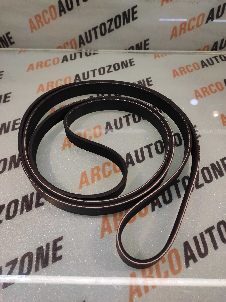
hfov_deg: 74.7
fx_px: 148
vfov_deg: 91.1
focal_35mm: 17
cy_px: 151
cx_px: 113
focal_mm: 4.74
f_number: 1.79
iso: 130
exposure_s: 1/50
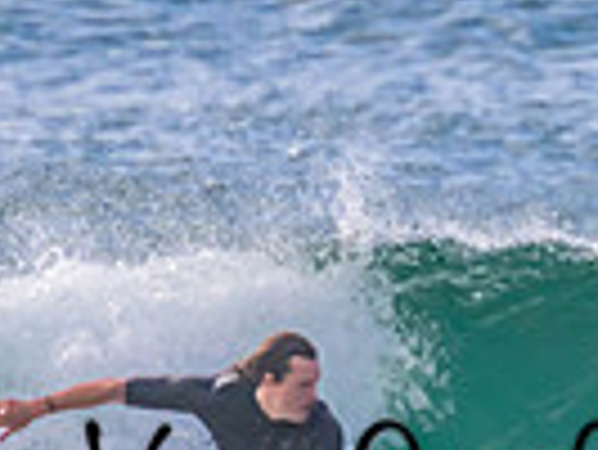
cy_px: 452
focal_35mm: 3344
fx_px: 57821
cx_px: 549
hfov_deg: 0.6
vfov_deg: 0.4
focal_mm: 800
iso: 1400
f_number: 11
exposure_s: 1/2000
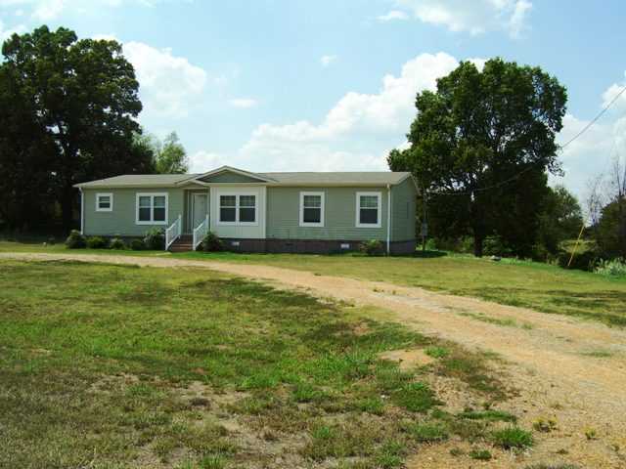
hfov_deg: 54.0
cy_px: 234
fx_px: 615
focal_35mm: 34
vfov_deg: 41.8
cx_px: 313
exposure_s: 1/500
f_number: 4.8
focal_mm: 5.6
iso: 80
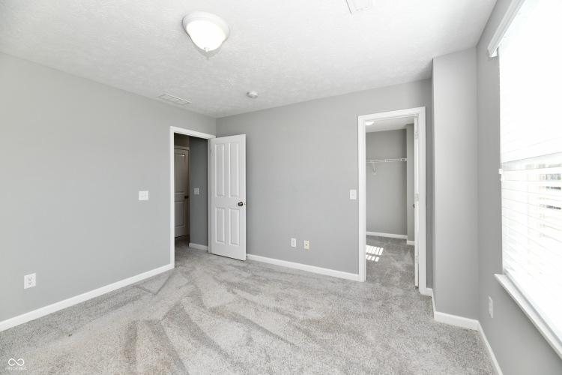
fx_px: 219
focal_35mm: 14
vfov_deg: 81.2
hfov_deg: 104.3
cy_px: 188
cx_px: 281
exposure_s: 1/200
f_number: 7.1
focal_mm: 14
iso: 640
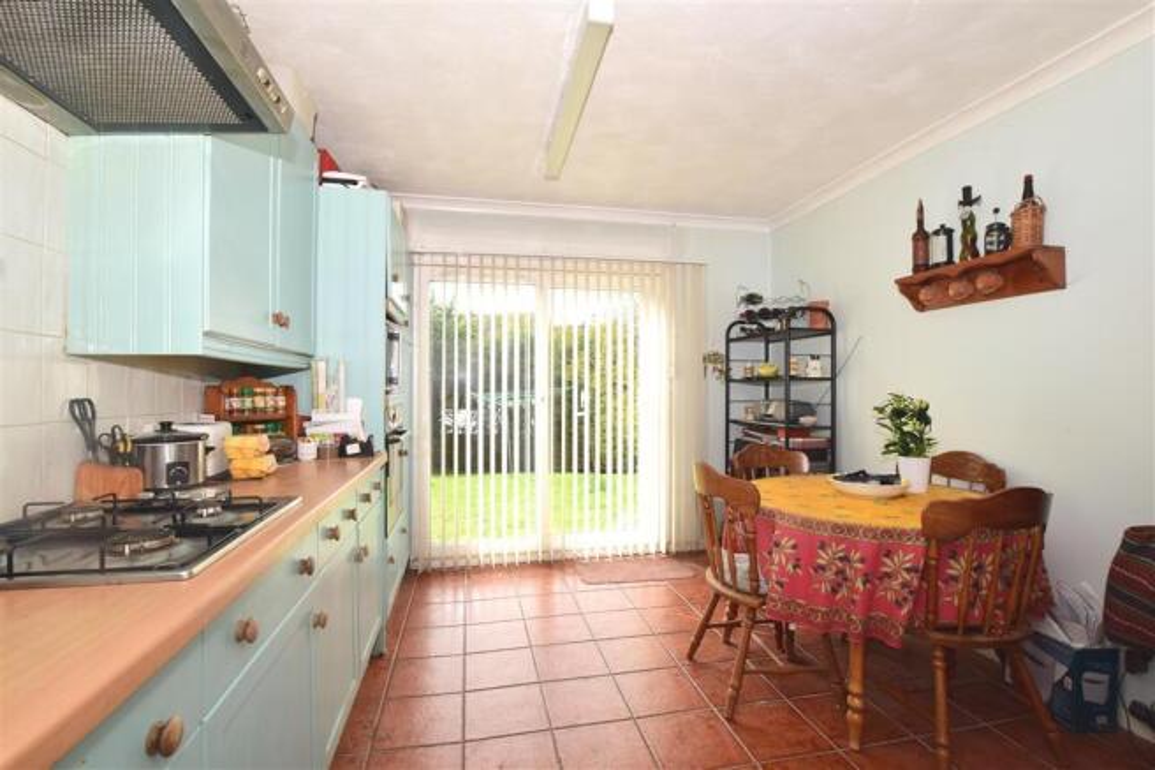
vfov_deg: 77.3
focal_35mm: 15
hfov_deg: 100.4
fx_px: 481
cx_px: 578
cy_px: 385
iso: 400
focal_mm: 10
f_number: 11
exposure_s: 1/160
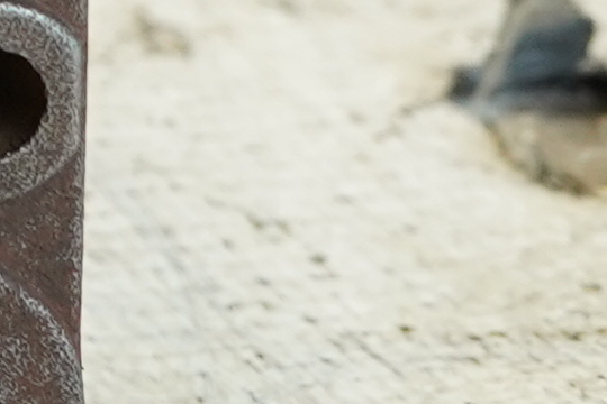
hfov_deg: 9.7
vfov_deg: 7.6
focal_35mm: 175
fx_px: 2950
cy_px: -310
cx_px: -1057
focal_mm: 16
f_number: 4
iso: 640
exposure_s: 1/160
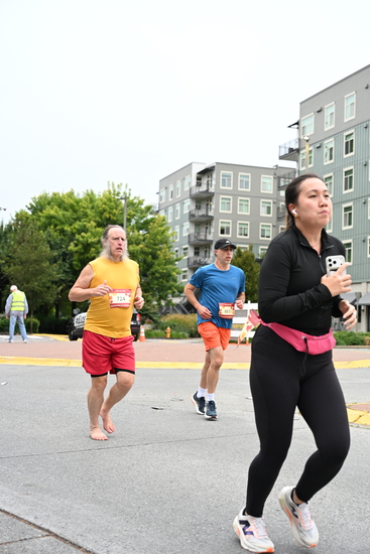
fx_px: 739
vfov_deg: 41.1
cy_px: 277
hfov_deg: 28.1
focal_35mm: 48
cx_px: 185
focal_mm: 48
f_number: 4
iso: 1600
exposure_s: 1/800
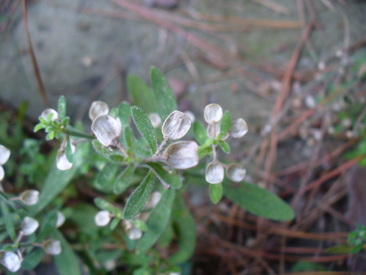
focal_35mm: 37
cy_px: 138
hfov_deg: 50.1
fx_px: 391
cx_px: 183
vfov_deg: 38.7
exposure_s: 1/30
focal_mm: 6.1
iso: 125
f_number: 2.8
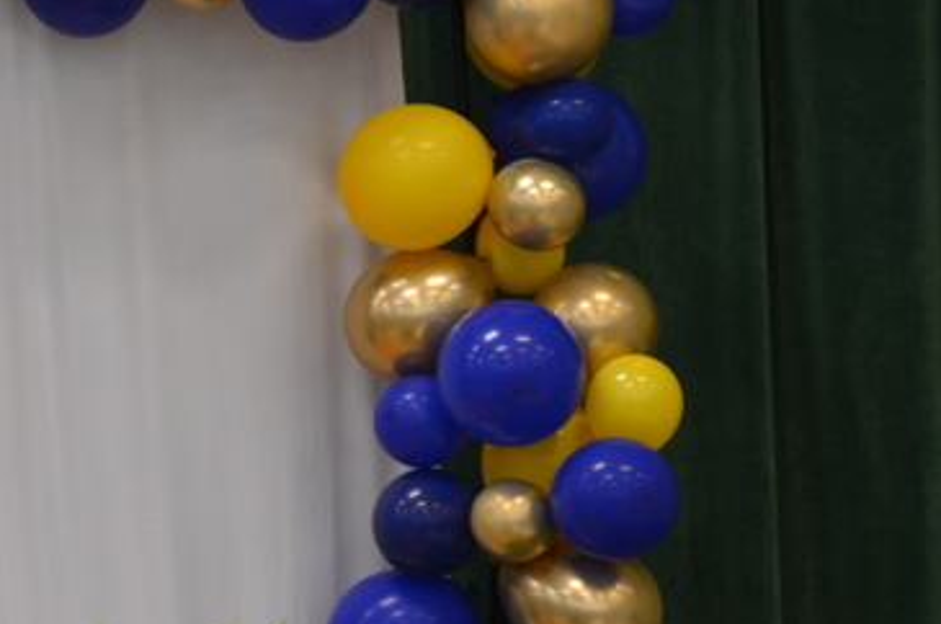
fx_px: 9889
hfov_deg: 5.4
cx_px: -168
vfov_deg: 3.6
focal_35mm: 379
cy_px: 315
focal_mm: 90
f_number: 5.3
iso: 900
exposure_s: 1/30
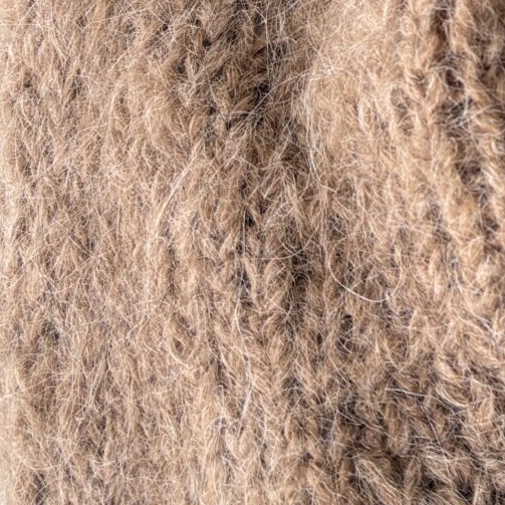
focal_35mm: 117
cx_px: 876
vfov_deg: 14.2
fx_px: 1931
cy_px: -170
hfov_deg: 13.5
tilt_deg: -71.2
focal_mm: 5.96
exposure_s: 1/121
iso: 80
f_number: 1.6
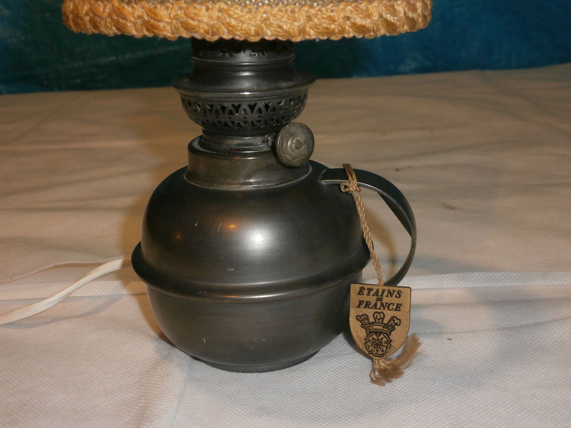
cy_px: 214
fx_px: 775
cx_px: 286
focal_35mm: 47
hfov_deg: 40.4
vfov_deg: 30.9
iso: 200
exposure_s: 1/40
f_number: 3.4
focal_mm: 8.3
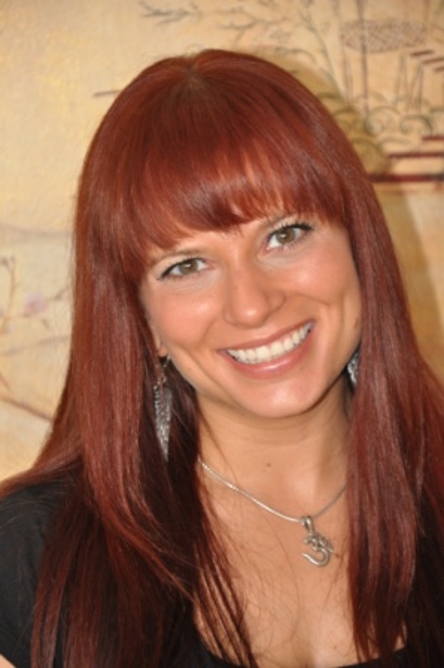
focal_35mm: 158
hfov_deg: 8.7
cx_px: 222
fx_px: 2918
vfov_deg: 13.0
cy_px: 334
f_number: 5.6
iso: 800
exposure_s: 1/30
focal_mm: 105
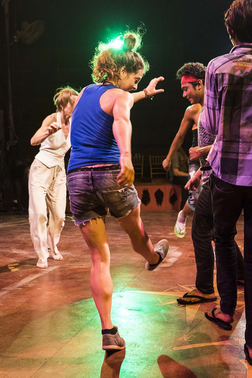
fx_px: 420
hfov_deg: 33.4
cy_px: 189
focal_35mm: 40
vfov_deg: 48.4
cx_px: 126
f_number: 3.5
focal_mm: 40
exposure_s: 1/250
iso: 3200
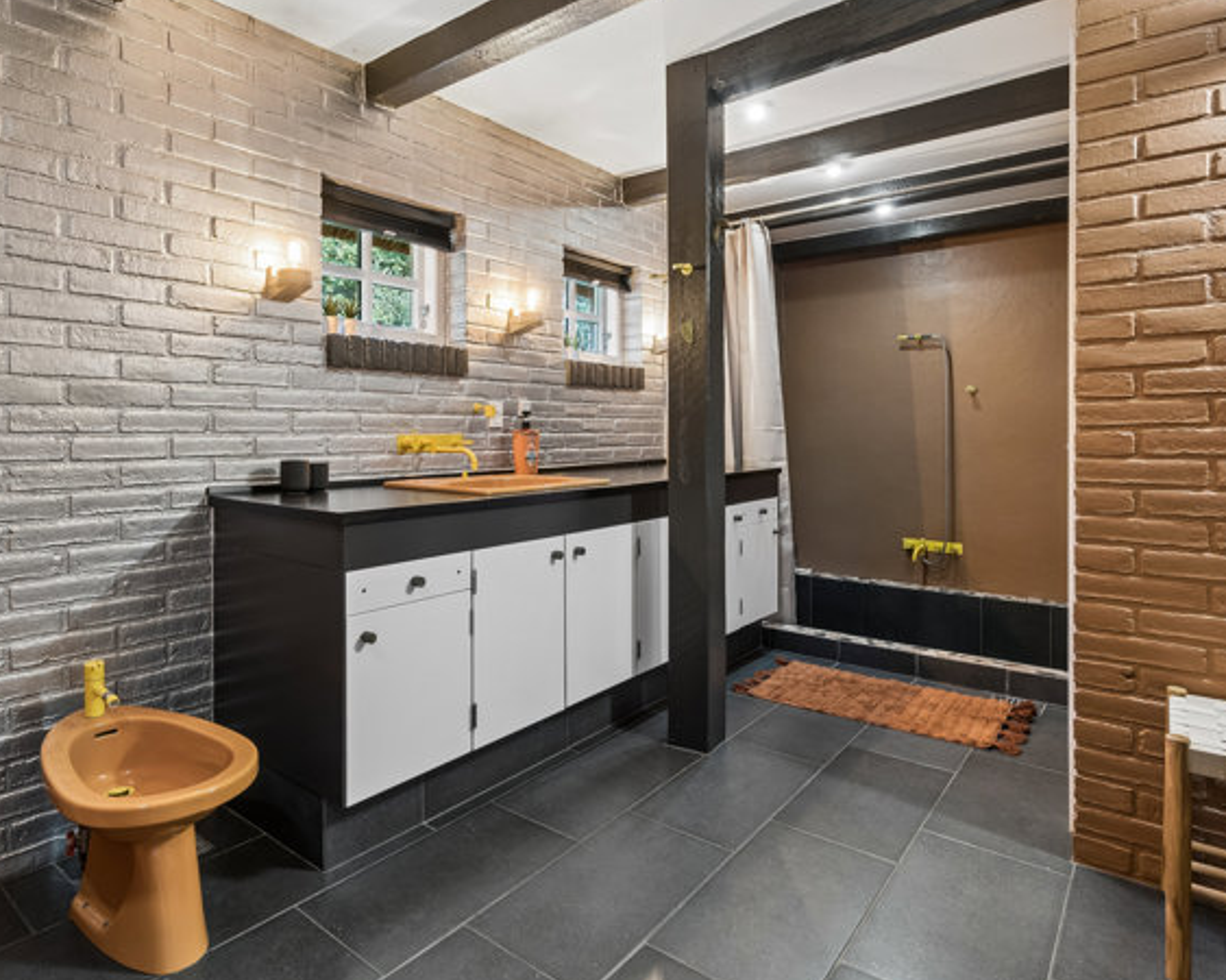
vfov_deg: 67.9
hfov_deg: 79.9
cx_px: 527
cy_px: 443
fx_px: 725
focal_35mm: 20
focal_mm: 10
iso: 200
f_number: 8
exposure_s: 1.3
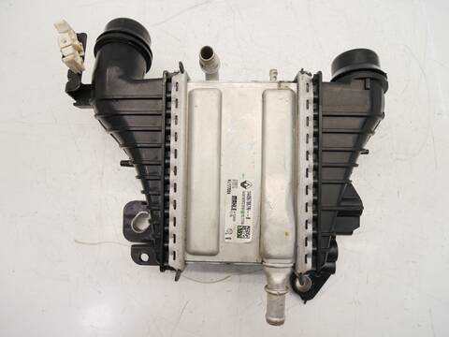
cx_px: 224
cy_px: 168
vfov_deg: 56.8
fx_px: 311
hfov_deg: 71.6
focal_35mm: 24
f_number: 3.5
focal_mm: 12
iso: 320
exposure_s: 1/60
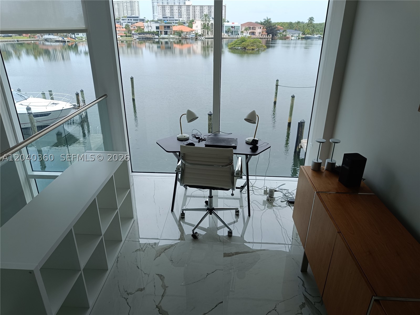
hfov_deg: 94.5
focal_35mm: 16
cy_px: 158
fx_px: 194
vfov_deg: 78.1
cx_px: 210
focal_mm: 5.59
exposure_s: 1/357
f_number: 1.88
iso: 51
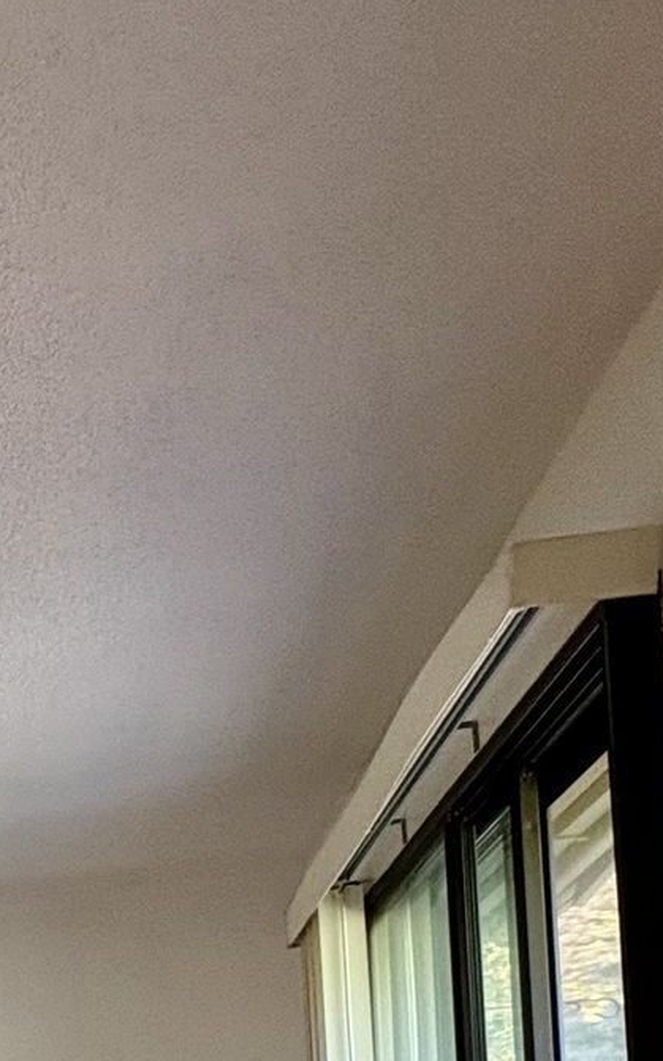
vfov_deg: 33.3
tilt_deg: +4.4
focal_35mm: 51
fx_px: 1474
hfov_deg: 18.6
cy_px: 1227
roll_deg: +0.8
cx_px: -587
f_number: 2.2
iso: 250
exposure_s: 1/60
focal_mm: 2.22
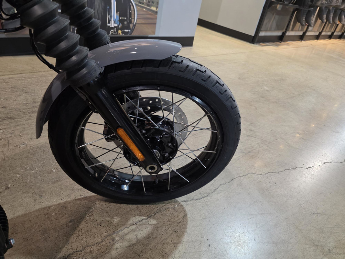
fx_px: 229
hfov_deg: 73.9
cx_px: 172
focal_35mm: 23
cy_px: 130
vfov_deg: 58.9
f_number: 1.7
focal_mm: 6.3
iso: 500
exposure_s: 1/120
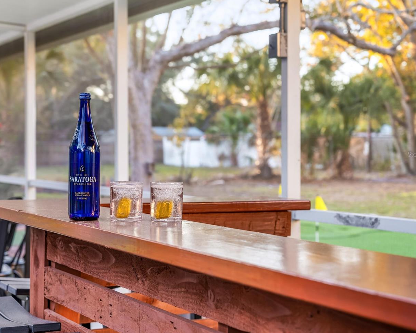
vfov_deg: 24.6
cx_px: 164
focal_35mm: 62
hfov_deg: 30.4
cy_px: 154
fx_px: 763
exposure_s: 1/50
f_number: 4
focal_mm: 50
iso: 100
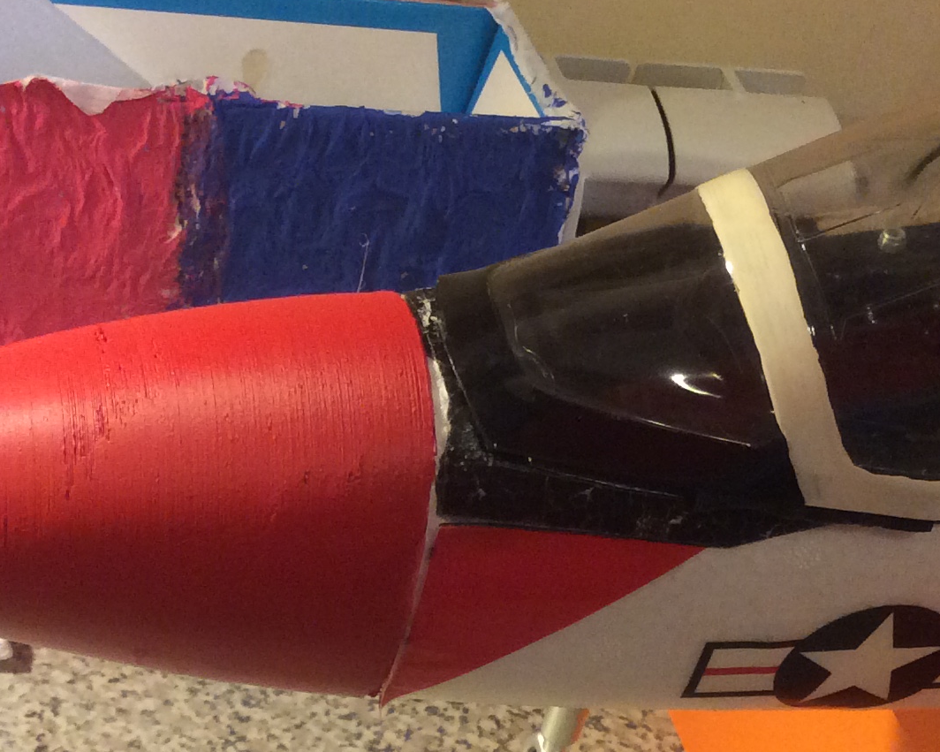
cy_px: 649
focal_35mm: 76
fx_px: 2114
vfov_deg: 19.8
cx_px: 542
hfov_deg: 25.0
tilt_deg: -40.2
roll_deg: -12.4
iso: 160
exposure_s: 1/25
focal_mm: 3.3
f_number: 2.4
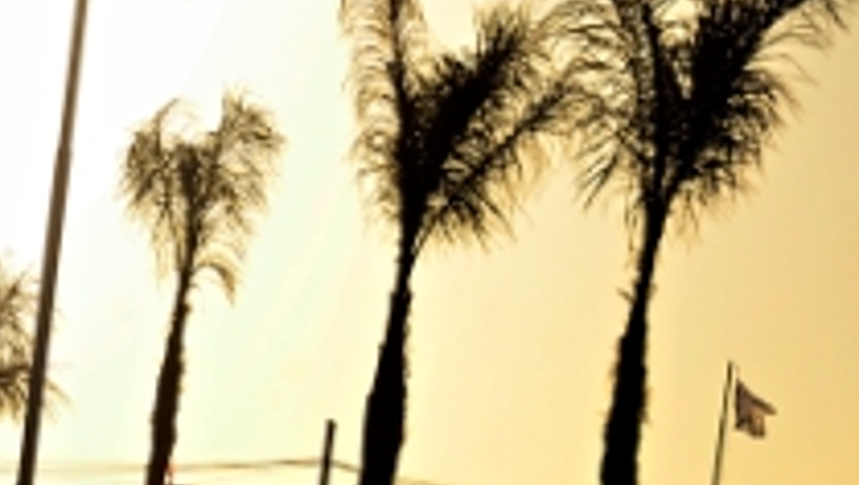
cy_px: 561
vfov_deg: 3.5
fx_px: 8027
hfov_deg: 6.1
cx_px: -12
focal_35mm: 352
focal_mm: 105
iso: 640
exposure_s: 1/2500
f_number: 10
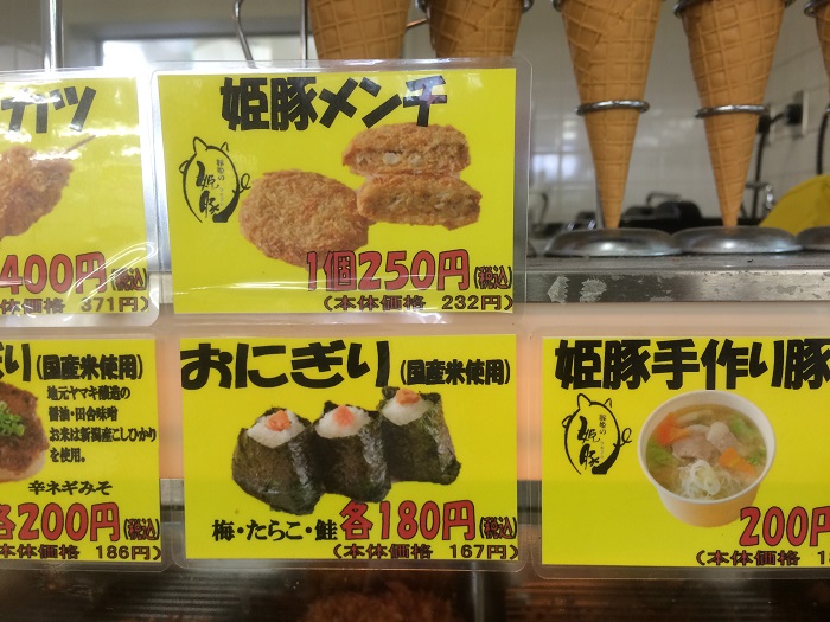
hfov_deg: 61.7
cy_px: 311
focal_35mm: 29
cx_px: 415
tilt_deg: -6.4
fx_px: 695
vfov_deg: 48.2
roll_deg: +0.7
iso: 40
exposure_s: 1/33
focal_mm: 4.15
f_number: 2.2
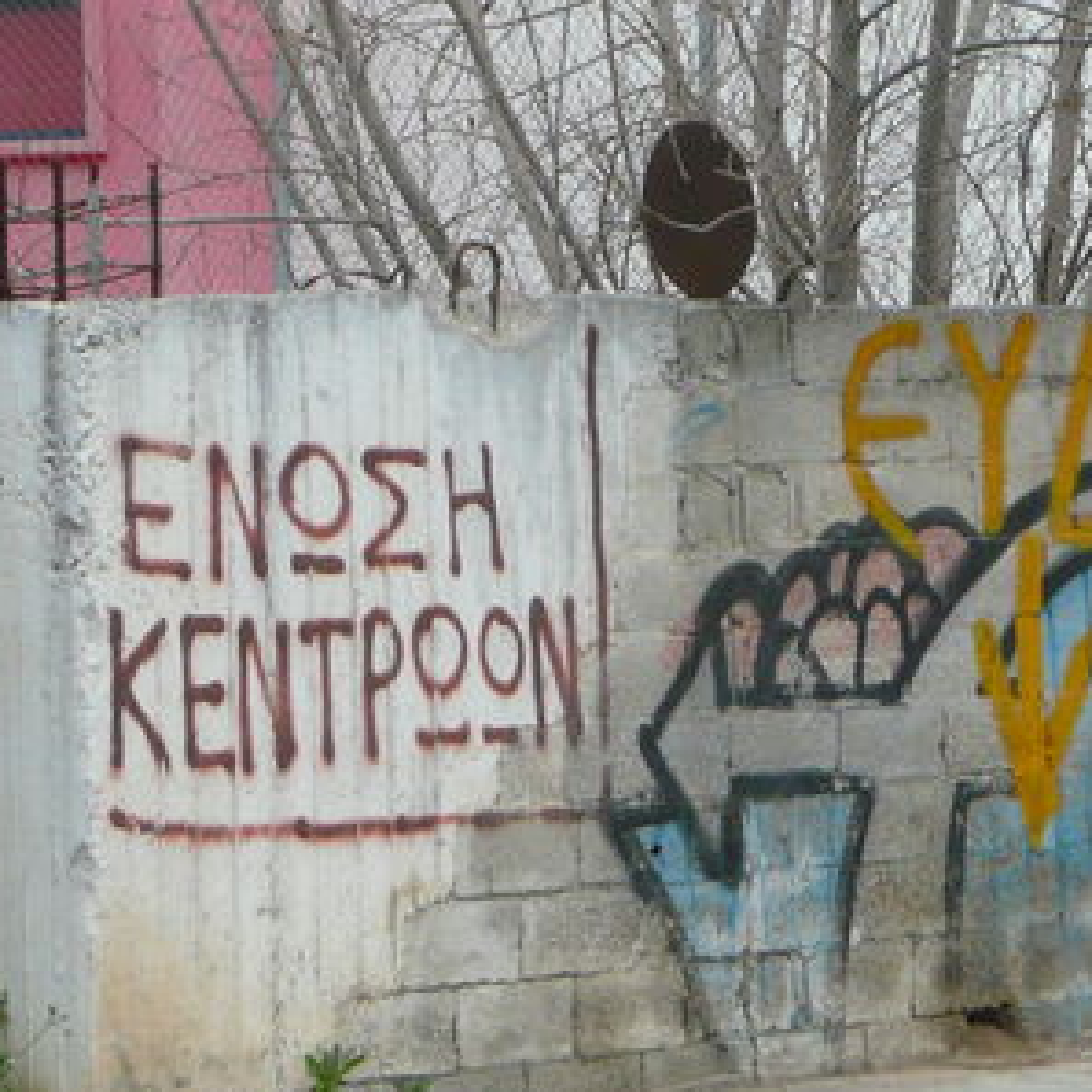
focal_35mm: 210
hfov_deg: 8.3
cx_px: 768
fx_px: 7495
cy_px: 546
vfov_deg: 8.3
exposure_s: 1/640
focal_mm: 18.4
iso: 200
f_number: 4.7
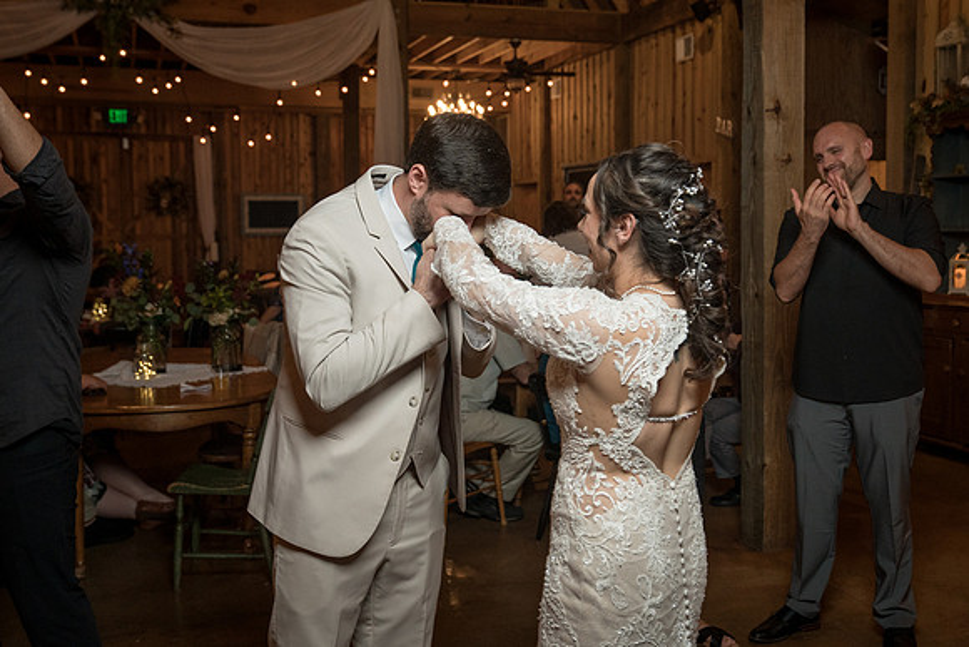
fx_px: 1104
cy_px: 306
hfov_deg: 47.3
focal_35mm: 41
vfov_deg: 32.6
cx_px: 529
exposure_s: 1/100
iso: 2000
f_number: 4
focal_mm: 34
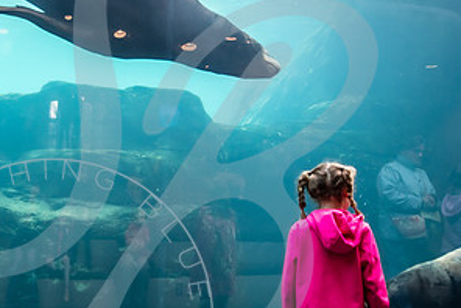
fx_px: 602
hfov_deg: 41.0
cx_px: 131
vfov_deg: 28.6
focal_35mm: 47
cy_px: 187
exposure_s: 1/250
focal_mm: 24
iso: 800
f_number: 2.8
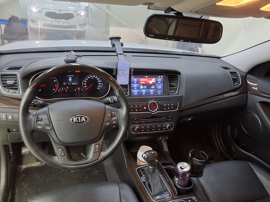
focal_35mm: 28
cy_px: 101
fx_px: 218
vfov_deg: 49.7
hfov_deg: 63.4
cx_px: 135
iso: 160
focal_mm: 2.91
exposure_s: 1/30
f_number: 1.9
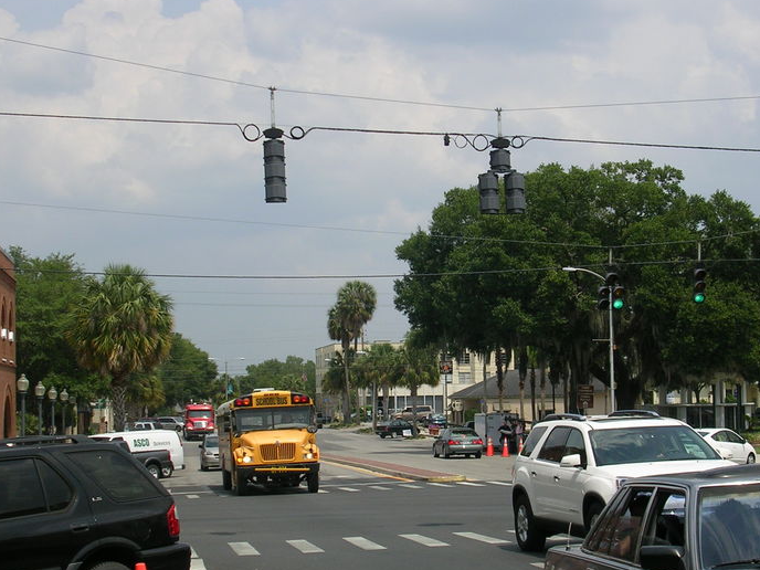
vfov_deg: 19.6
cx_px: 371
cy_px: 323
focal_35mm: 75
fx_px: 1647
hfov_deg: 26.0
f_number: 3.5
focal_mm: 9.6
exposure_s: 1/1000
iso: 50
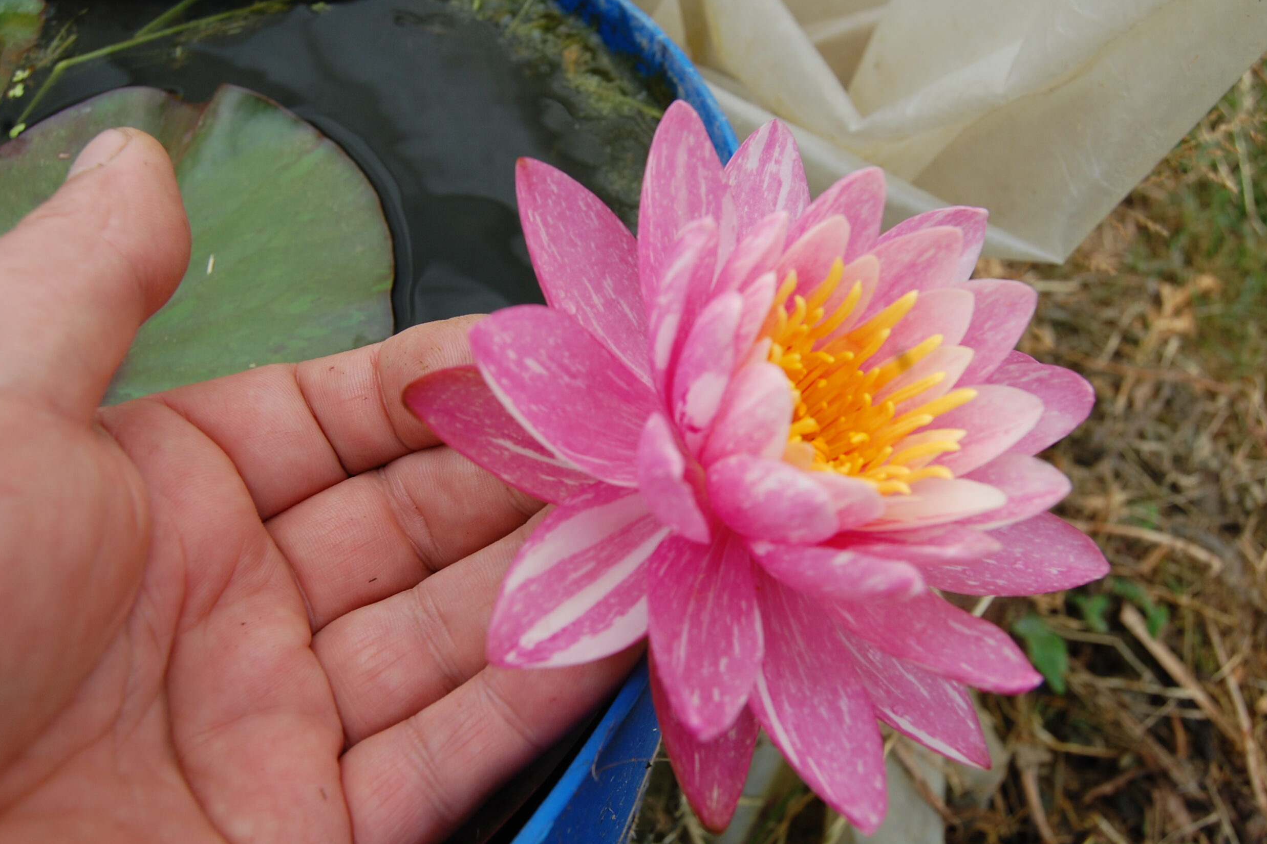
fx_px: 1091
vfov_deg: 42.3
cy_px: 433
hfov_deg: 60.3
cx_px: 627
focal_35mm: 31
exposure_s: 1/250
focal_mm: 20
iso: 200
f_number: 8
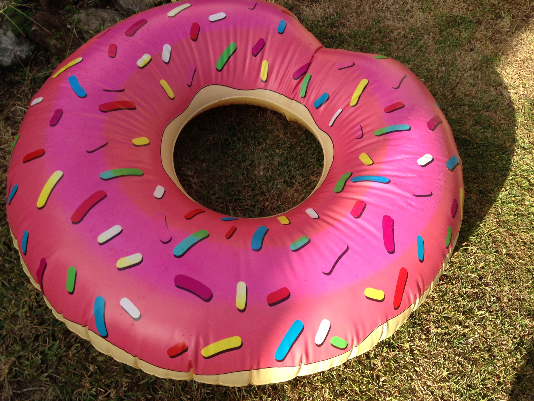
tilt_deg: -49.9
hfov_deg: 55.4
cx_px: 267
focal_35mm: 33
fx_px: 509
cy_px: 200
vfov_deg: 42.9
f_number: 2.4
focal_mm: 4.12
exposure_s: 1/669
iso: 50
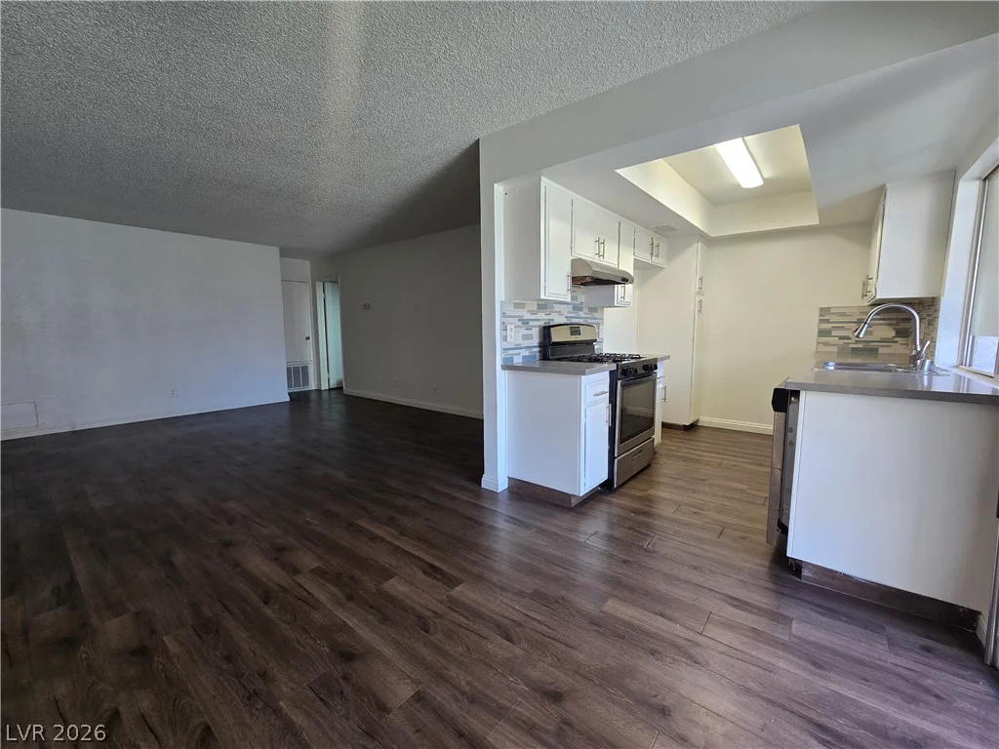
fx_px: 375
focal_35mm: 13
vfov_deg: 89.9
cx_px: 500
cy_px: 374
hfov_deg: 106.2
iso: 160
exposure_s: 1/60
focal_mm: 2.2
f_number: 2.2
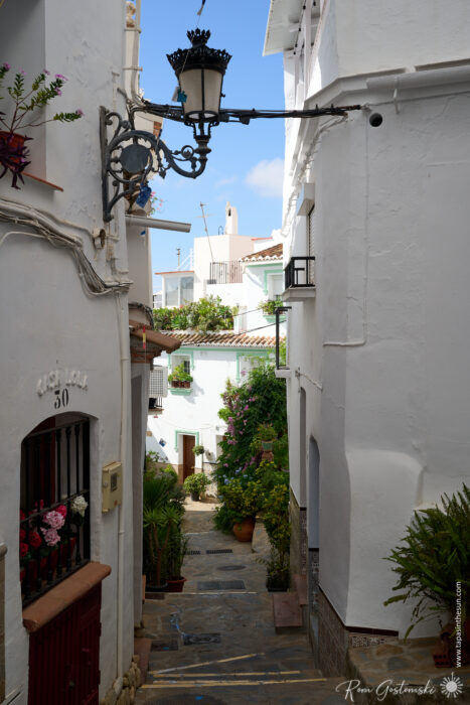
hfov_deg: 33.4
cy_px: 352
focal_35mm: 40
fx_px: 783
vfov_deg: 48.4
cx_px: 235
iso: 100
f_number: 11
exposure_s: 1/200
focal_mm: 40
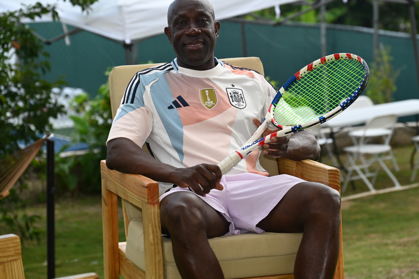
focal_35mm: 132
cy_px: 135
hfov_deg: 15.5
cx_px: 225
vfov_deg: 10.4
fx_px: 1537
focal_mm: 120
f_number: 6.3
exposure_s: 1/125
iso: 110
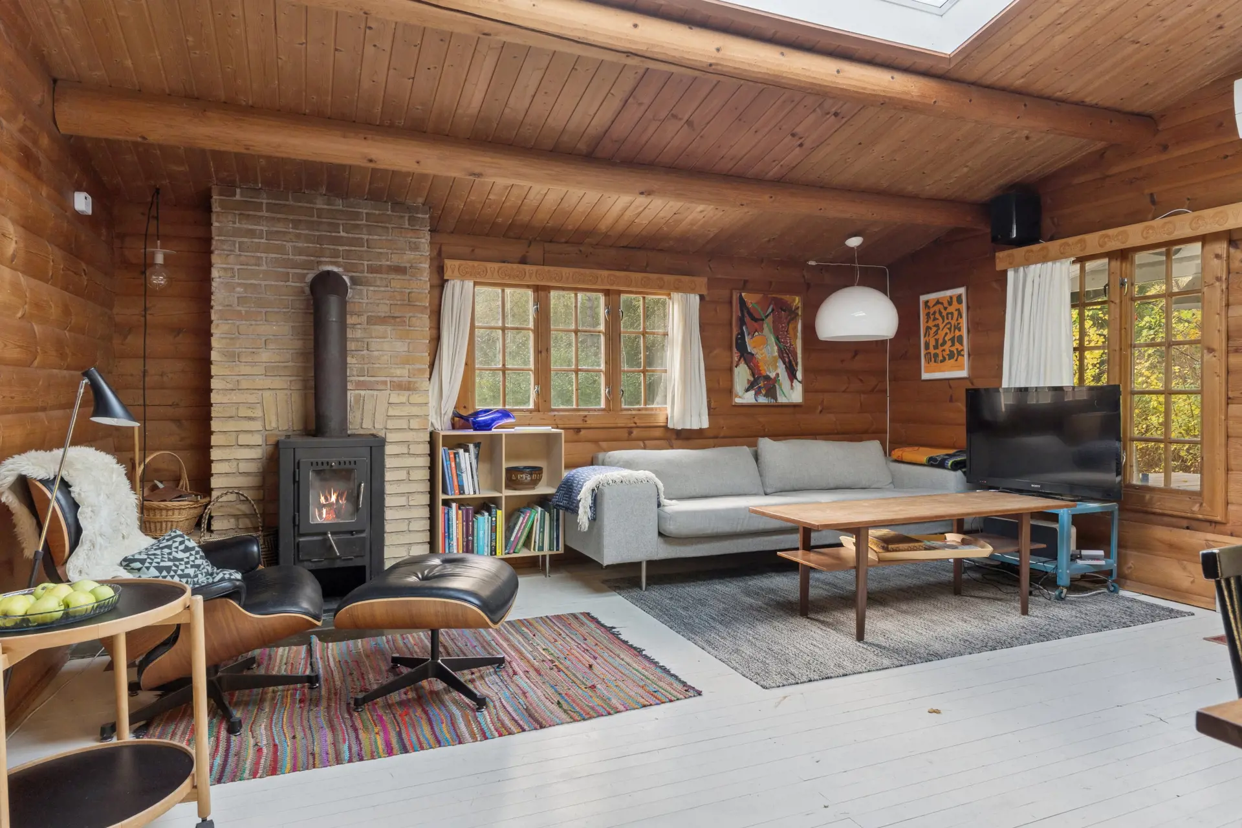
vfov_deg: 54.6
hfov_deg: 75.5
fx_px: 802
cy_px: 414
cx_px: 621
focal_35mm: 23
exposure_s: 1/40
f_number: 8
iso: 200
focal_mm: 15.5
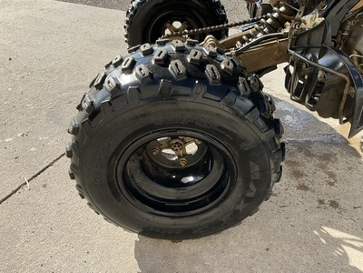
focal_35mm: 29
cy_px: 136
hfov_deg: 61.7
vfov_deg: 48.2
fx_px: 304
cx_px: 182
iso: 25
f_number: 1.8
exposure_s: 1/749
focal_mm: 3
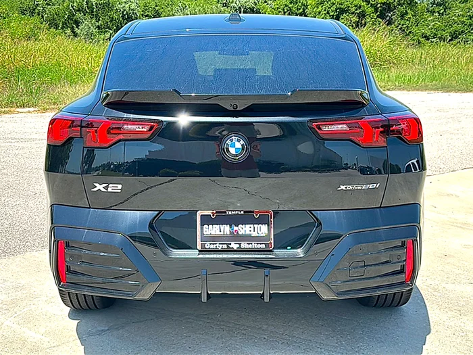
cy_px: 178
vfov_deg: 36.0
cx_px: 236
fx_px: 547
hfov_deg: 46.8
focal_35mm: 40
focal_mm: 6.86
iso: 80
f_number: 1.78
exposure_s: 1/3497
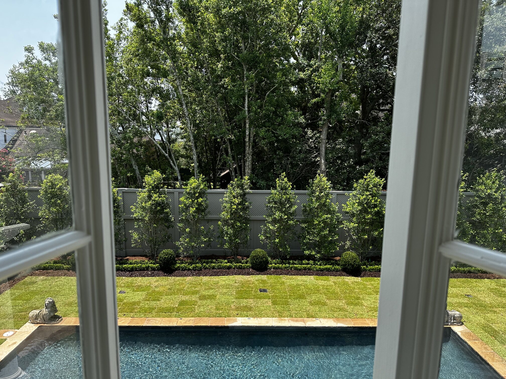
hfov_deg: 71.6
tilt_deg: -8.9
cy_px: 190
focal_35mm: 24
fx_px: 351
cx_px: 253
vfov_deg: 56.8
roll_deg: -0.3
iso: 80
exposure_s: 1/1473
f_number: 1.78
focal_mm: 6.86
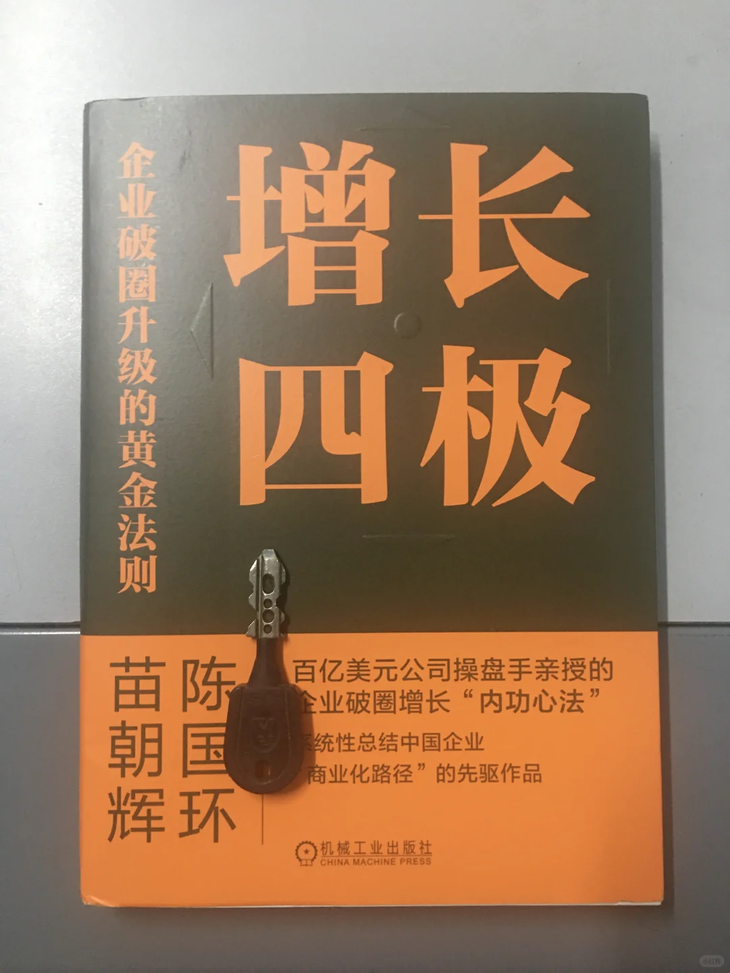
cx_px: 365
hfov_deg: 48.2
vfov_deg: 61.7
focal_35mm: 29
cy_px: 486
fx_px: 815
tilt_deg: -88.9
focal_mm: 4.15
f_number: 2.2
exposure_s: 1/10
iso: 100
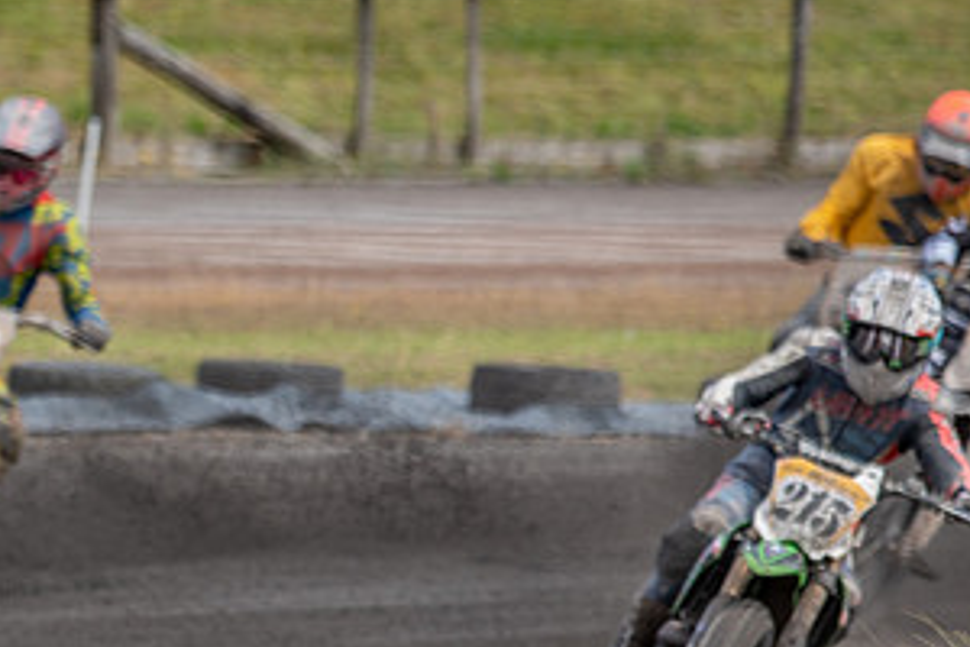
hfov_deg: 1.9
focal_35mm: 1089
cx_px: -236
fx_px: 29340
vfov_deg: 1.3
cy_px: 649
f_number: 7.1
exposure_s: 1/320
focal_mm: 370
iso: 200
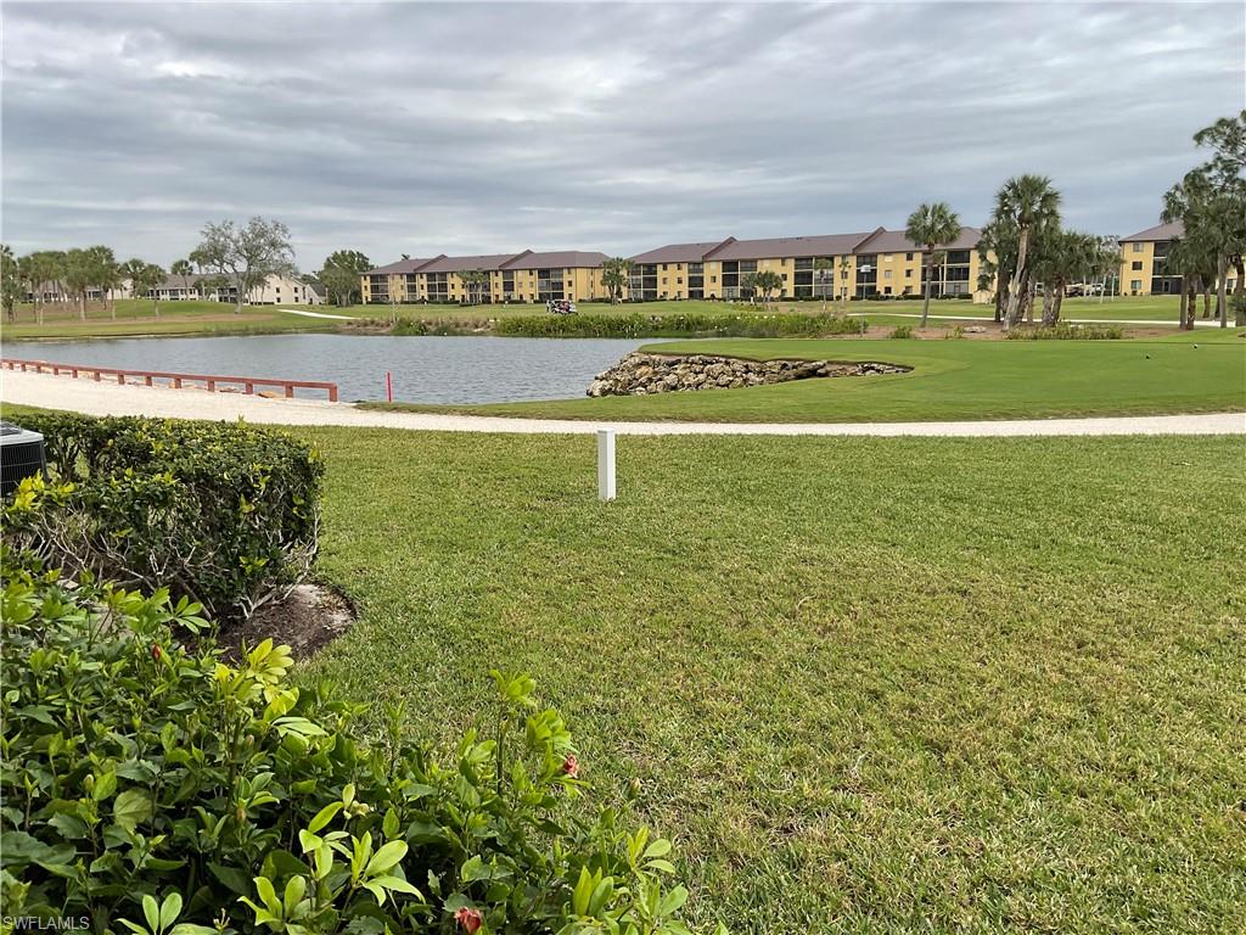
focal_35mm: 29
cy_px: 468
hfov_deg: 61.7
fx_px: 1044
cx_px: 623
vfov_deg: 48.2
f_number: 1.8
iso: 16
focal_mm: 3
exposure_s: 1/997
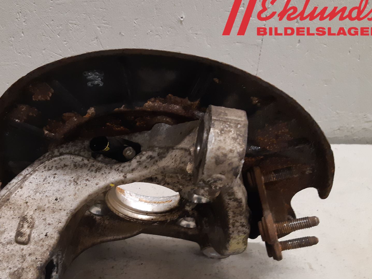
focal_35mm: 37
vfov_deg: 38.1
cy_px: 190
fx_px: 398
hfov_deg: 49.0
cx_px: 116
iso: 200
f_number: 1.7
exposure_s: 1/50
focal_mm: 3.93
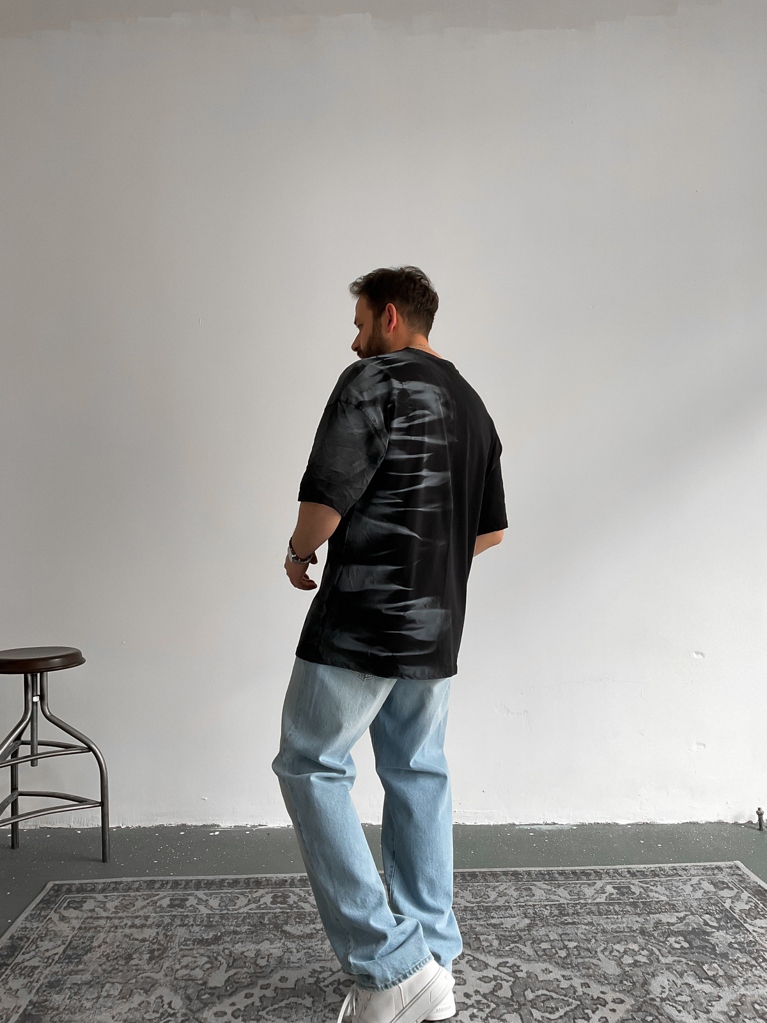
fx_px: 857
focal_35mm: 29
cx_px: 384
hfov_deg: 48.2
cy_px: 512
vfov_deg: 61.7
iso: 50
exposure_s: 1/120
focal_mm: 3
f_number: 1.8
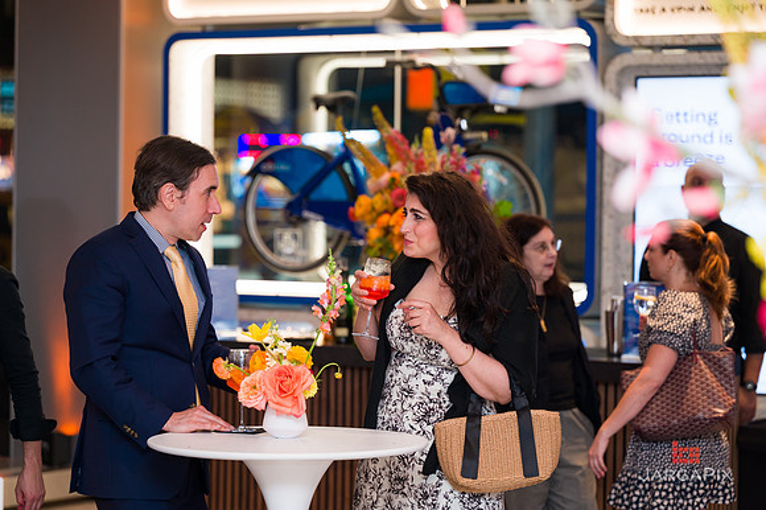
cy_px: 255
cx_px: 383
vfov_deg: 13.0
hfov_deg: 19.5
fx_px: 2232
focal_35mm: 105
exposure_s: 1/160
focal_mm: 103
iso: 800
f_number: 3.2
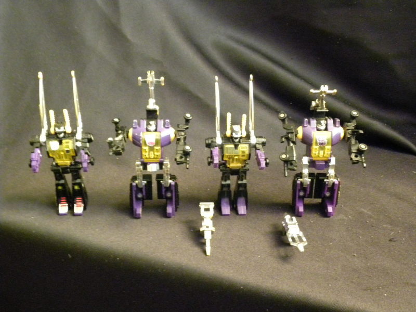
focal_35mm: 41
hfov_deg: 45.8
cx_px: 208
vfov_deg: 35.1
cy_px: 156
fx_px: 493
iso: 800
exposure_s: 1/1.5
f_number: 3.2
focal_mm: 7.3
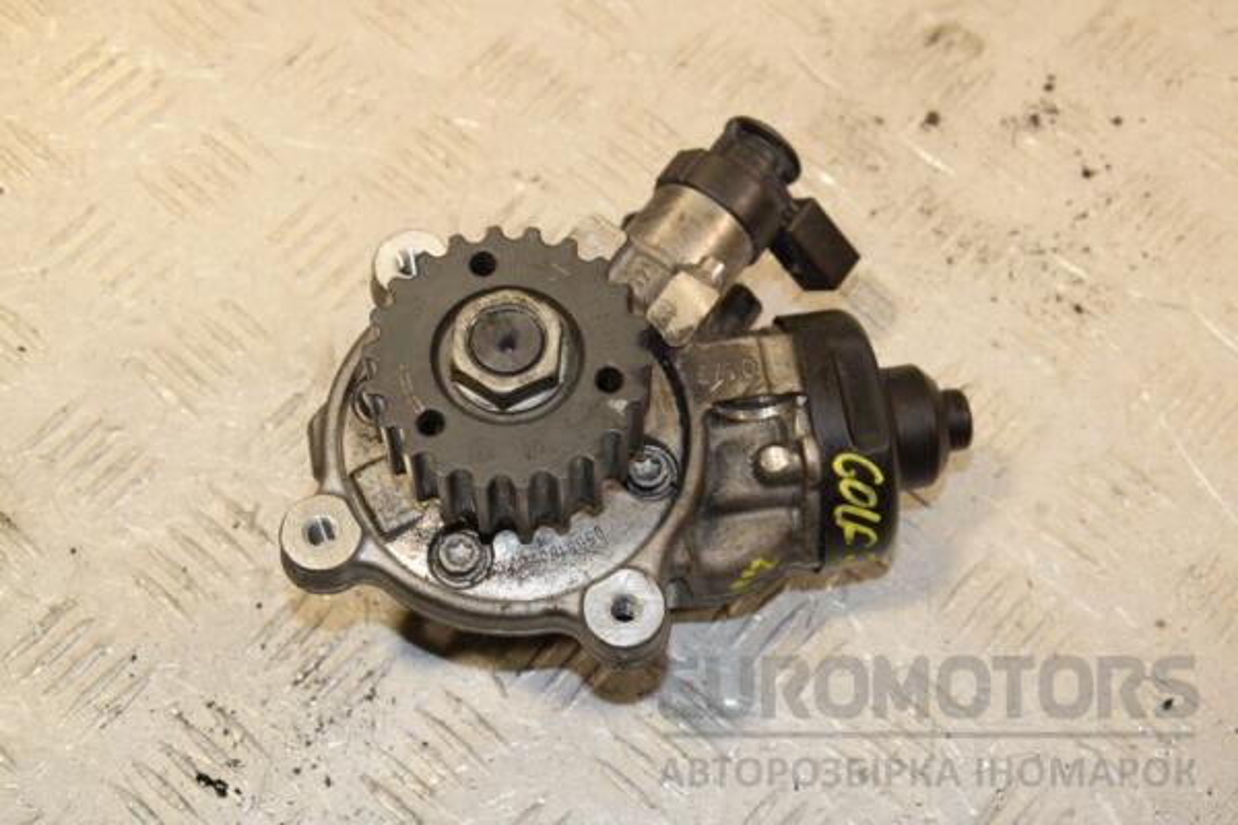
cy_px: 412
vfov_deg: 21.6
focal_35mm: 63
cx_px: 619
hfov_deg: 31.9
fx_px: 2166
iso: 800
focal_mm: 42
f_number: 8
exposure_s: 1/200
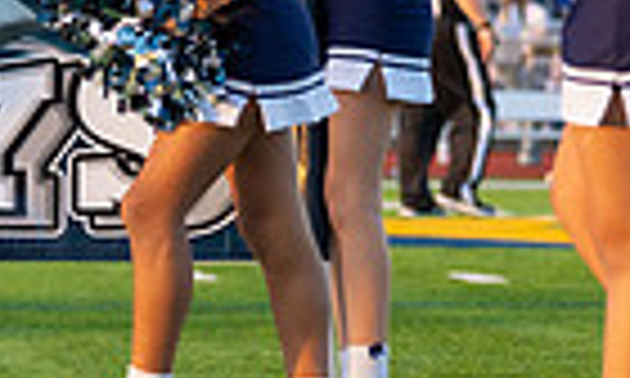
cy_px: -4
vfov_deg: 3.4
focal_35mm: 373
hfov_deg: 5.6
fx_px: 6333
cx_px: -536
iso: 640
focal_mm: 70
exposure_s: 1/1250
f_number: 2.8
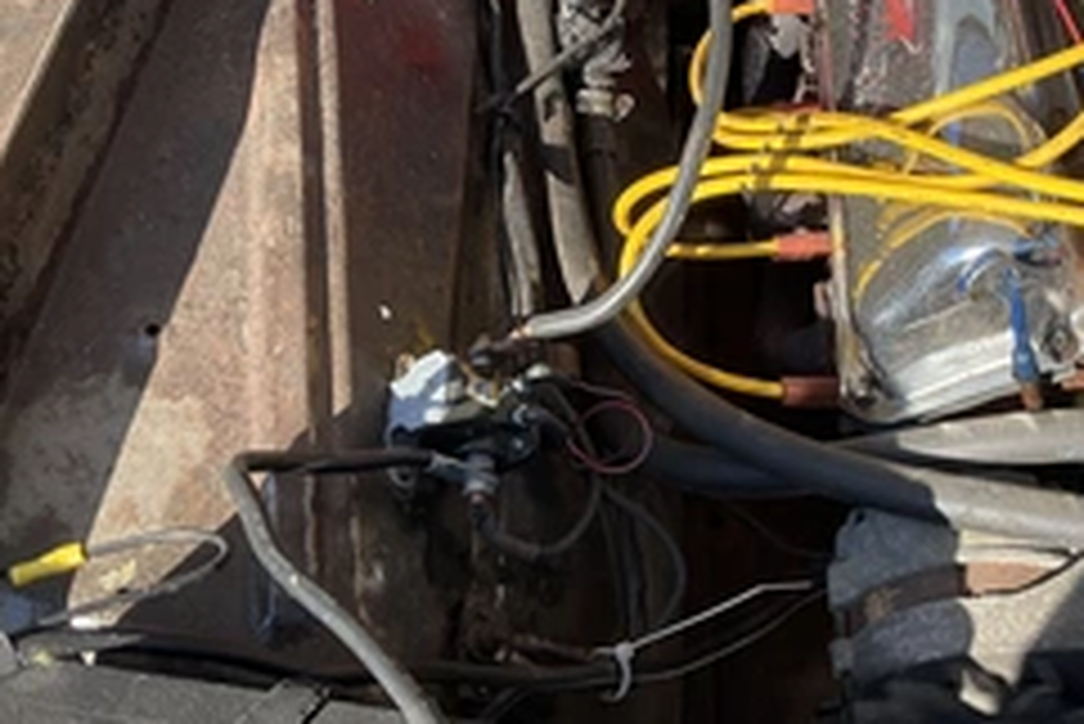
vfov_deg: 26.8
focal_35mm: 50
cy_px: 220
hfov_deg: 39.2
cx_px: 715
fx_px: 1506
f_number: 1.8
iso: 25
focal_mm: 3
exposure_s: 1/465
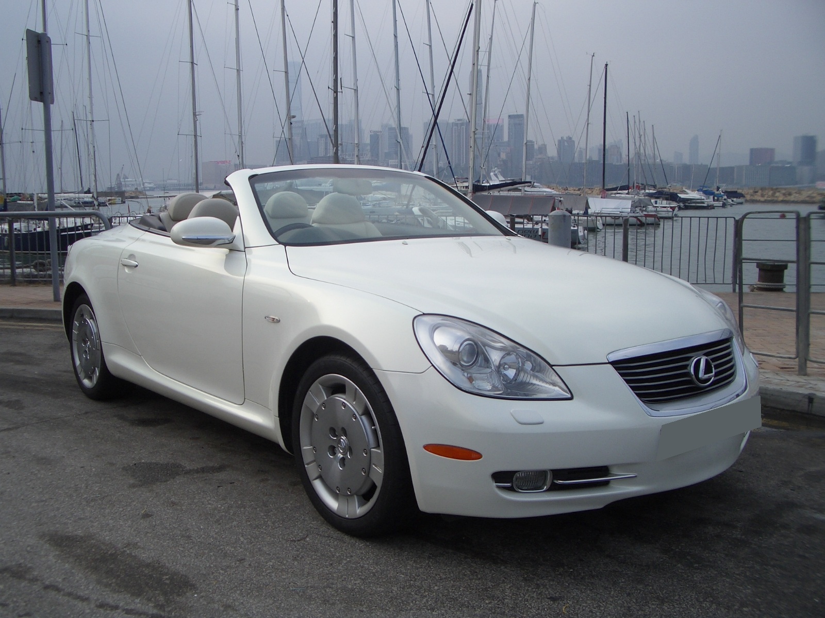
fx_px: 834
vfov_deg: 40.7
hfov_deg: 52.6
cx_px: 412
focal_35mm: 35
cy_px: 309
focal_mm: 5.8
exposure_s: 1/320
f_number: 4.3
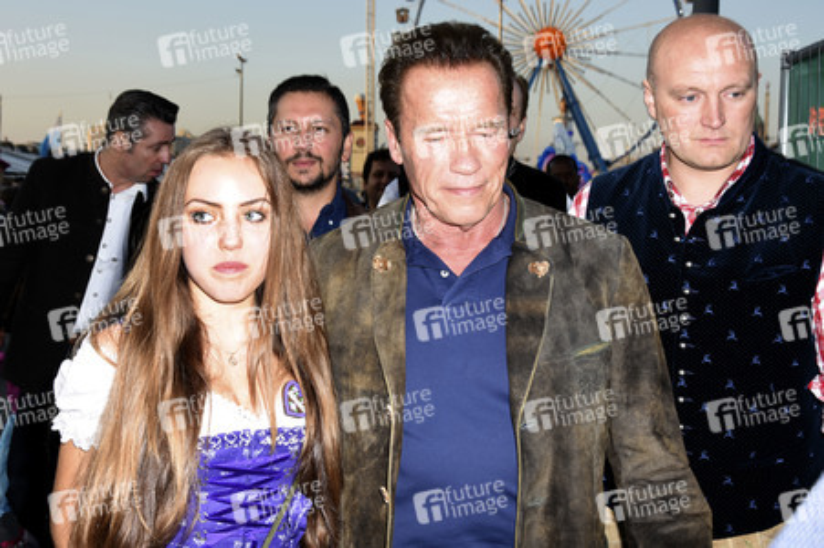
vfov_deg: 28.0
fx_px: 1098
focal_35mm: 48
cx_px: 412
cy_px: 274
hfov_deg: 41.1
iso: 100
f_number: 6.3
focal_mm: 32
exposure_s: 1/160
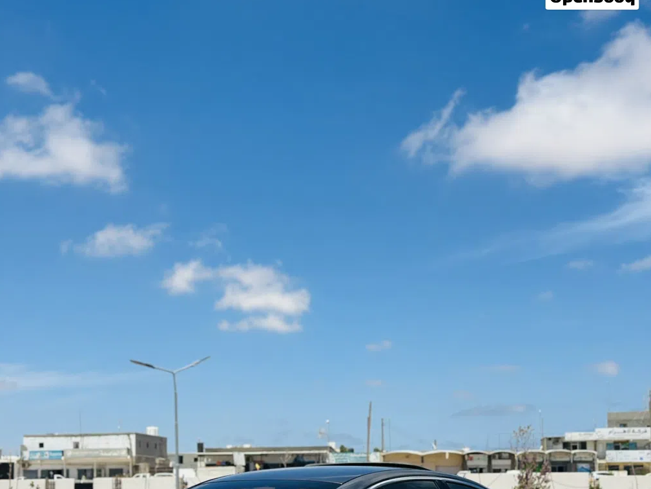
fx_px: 1222
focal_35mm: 65
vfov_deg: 22.3
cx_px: 324
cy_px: 389
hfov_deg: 29.8
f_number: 1.78
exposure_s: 1/9804
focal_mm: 6.86
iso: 100
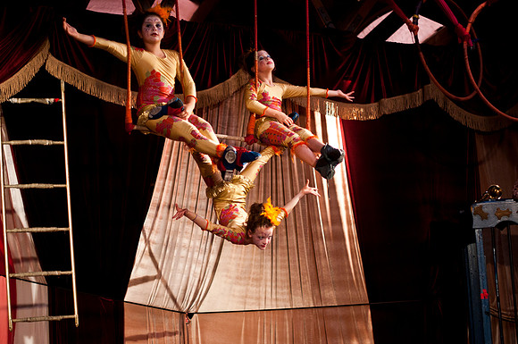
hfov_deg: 27.0
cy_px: 172
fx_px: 1078
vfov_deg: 18.1
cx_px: 259
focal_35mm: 75
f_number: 1.4
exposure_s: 1/200
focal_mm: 50
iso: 800
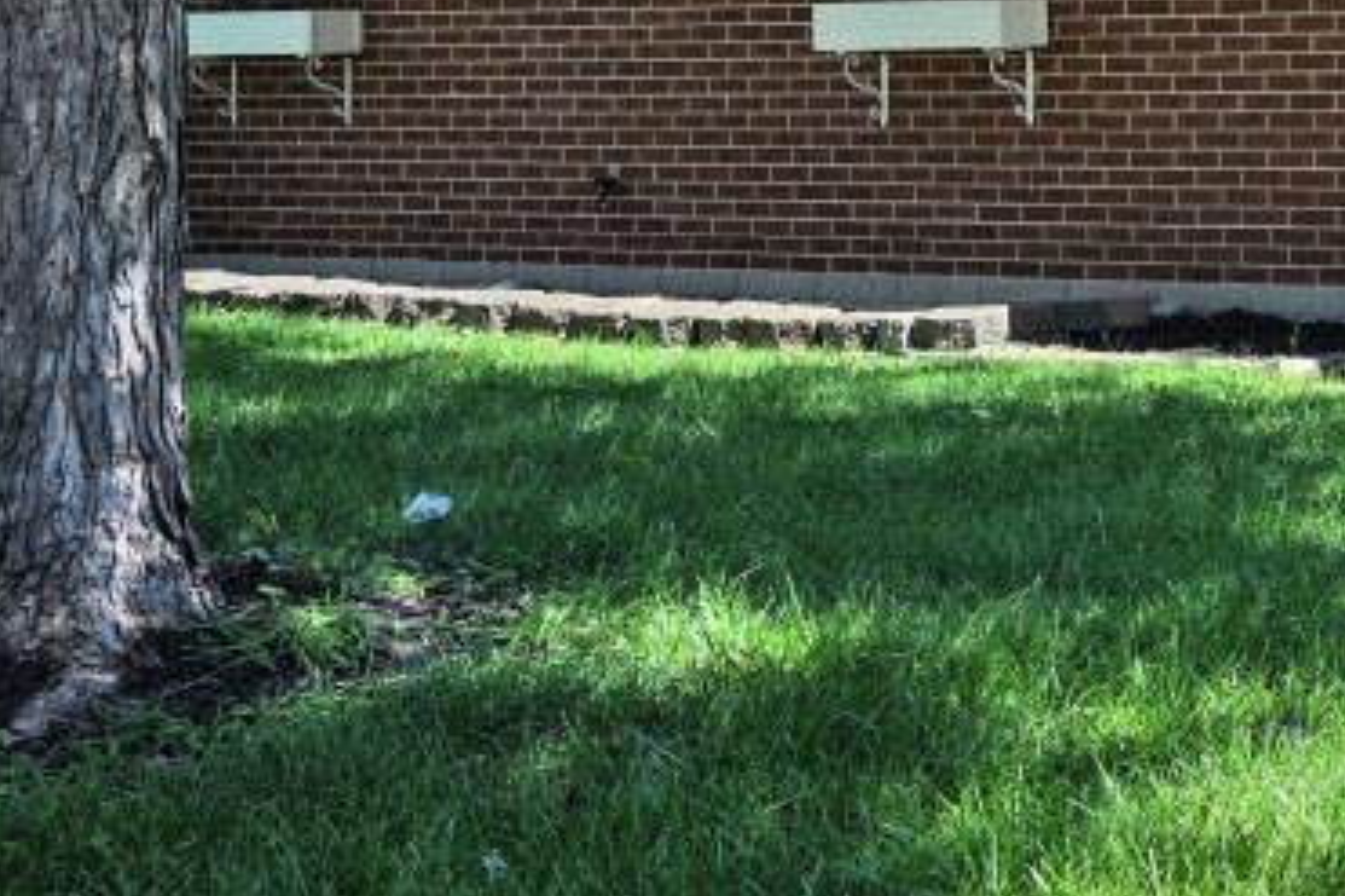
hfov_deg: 19.7
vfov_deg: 15.1
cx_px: 2124
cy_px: -189
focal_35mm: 87
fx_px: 3250
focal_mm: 21.5
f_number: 5.6
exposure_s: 1/250
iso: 100
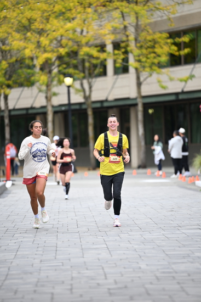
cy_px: 151
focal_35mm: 200
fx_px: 1674
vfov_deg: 10.3
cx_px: 100
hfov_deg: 6.9
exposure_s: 1/2000
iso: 640
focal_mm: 200
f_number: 2.8
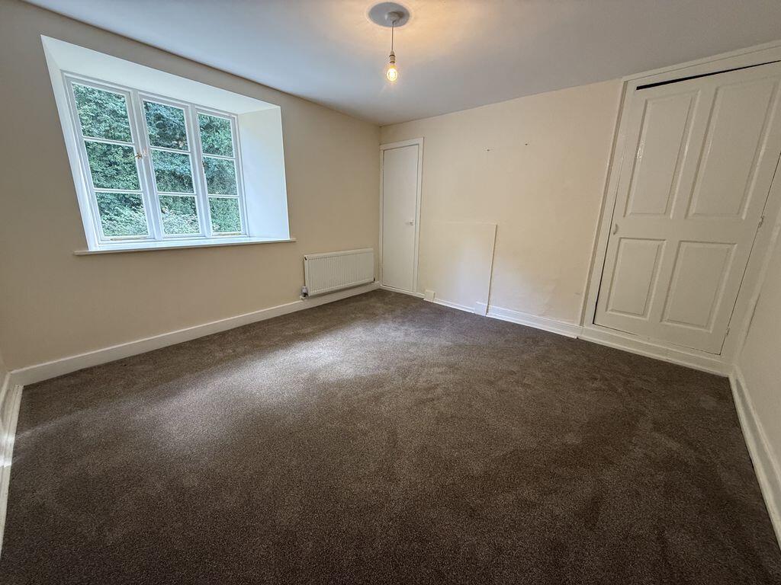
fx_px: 316
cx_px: 390
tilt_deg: -14.7
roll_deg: -0.8
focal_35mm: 14
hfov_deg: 102.1
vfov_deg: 85.7
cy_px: 292
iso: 400
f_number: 2.2
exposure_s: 1/96
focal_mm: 2.22
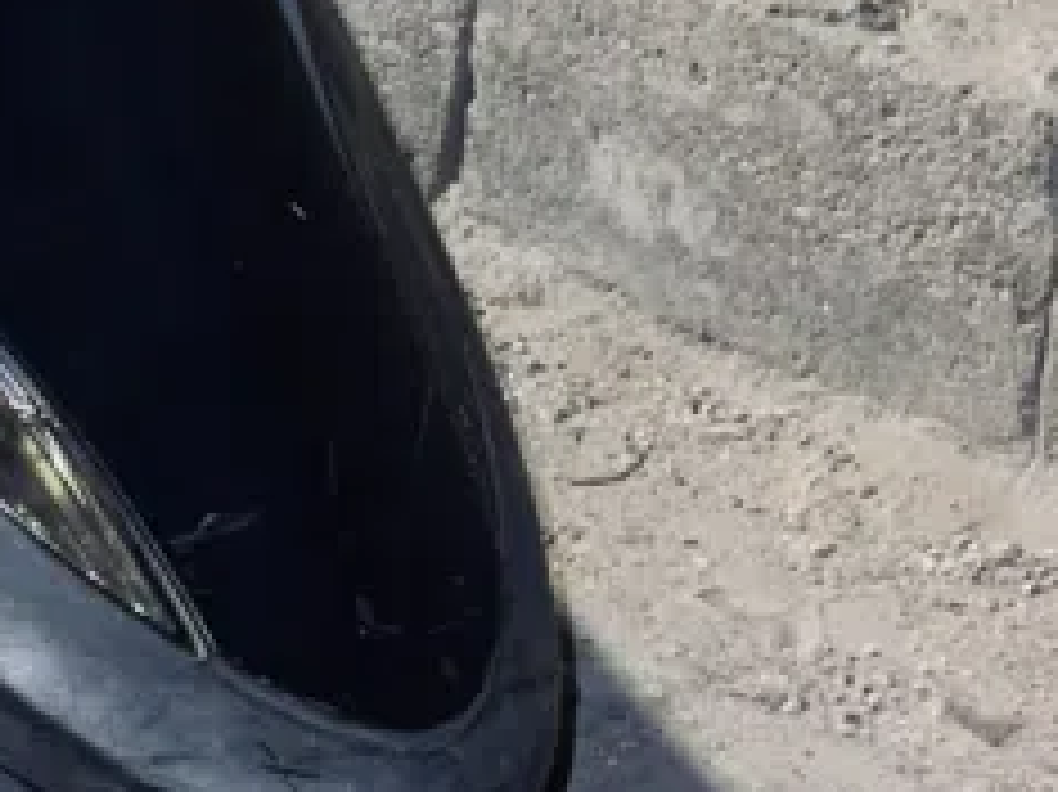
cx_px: -275
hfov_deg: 25.2
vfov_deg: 20.8
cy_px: -27
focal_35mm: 68
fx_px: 2077
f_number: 1.6
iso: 125
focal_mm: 5.1
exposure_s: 1/10
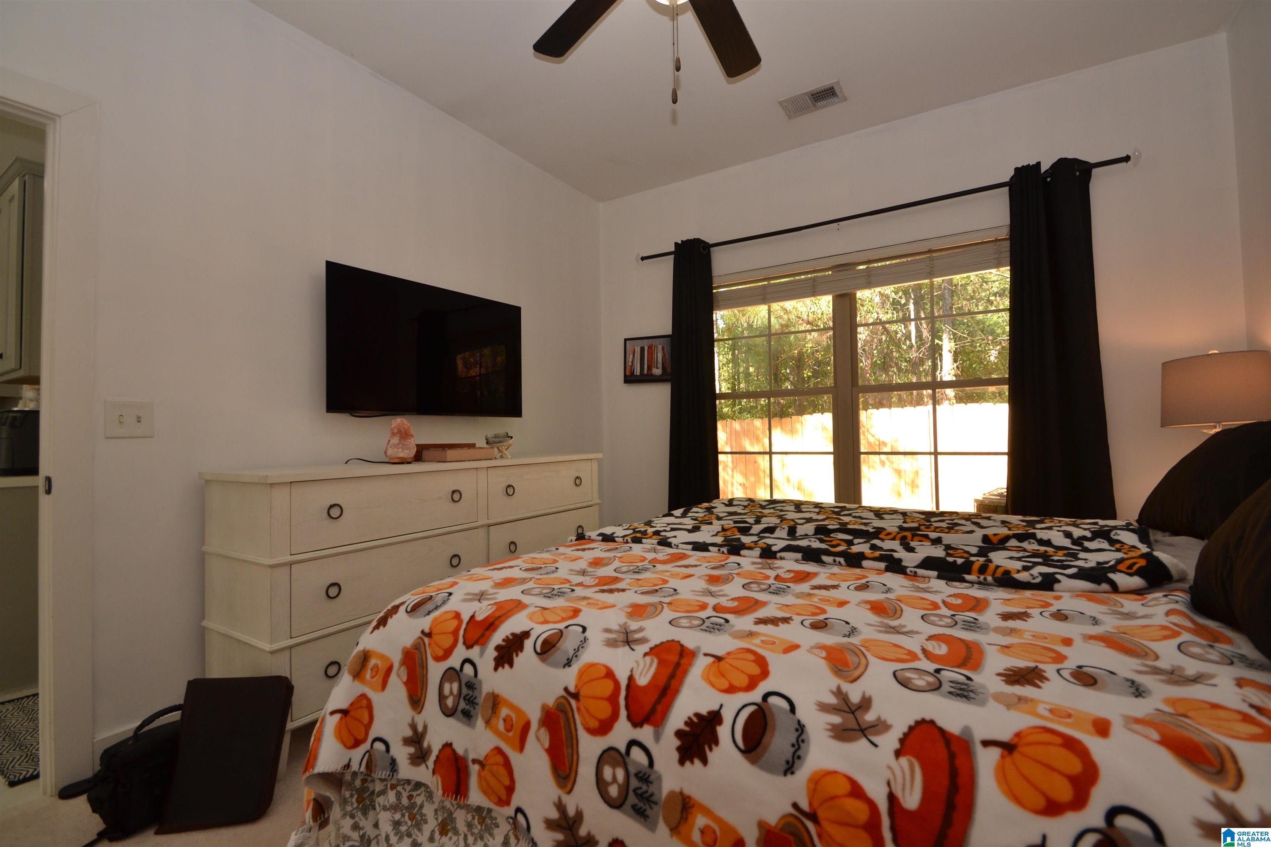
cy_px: 424
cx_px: 636
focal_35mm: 15
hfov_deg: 100.4
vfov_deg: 77.3
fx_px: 530
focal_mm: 10
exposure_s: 1/125
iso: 400
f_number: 5.6
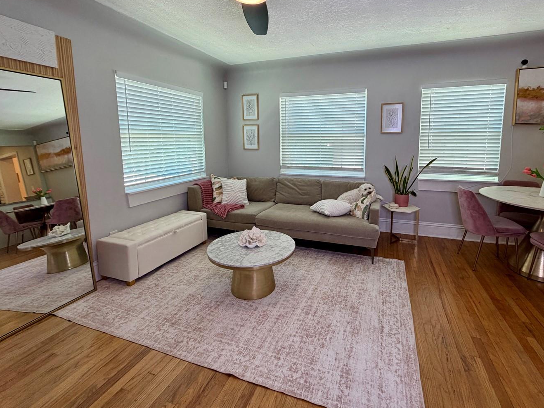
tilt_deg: -6.0
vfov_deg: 74.1
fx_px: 267
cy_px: 169
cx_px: 296
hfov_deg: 90.8
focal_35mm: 17
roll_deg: +0.2
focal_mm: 2.22
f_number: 2.2
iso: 160
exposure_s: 1/120
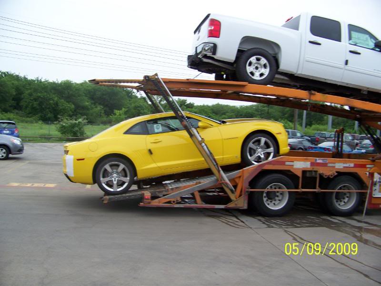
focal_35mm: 36
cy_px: 143
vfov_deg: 39.7
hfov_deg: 51.4
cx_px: 190
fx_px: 396
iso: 64
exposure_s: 1/60
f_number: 2.8
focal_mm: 5.85
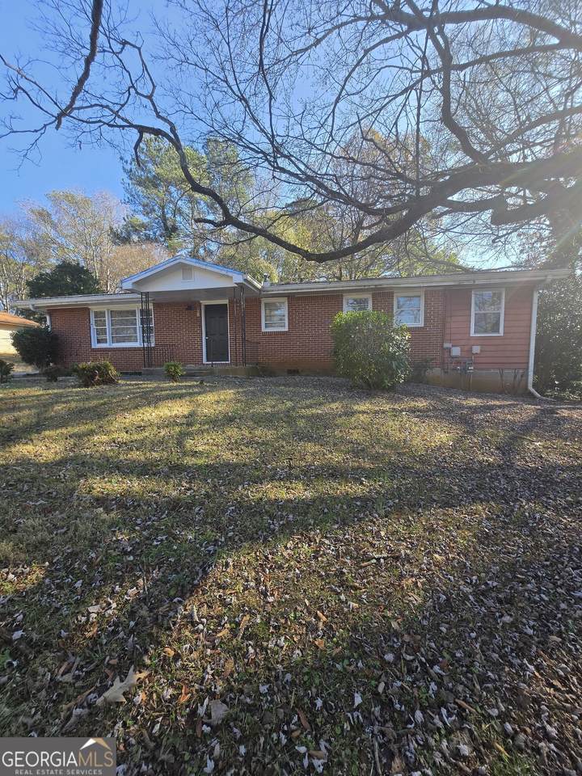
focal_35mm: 13
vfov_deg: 106.2
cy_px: 388
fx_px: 291
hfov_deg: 89.9
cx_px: 291
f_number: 2.2
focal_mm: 1.7
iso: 25
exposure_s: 1/255
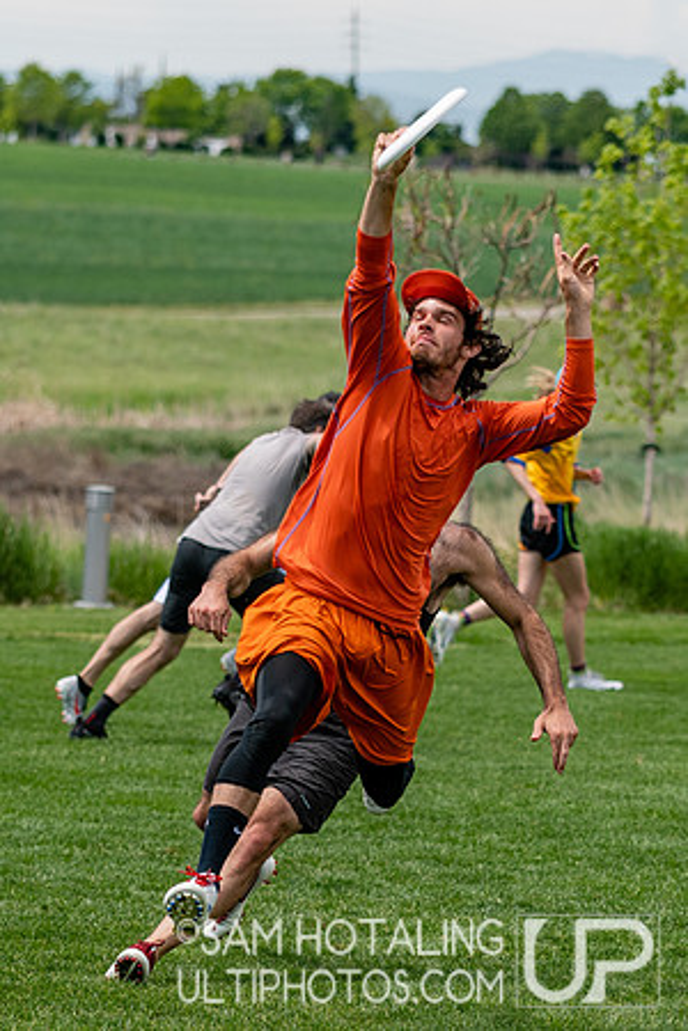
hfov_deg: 4.9
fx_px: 7969
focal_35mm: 278
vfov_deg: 7.4
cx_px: 466
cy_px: 630
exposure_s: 1/2500
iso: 100
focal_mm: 90
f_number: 2.8
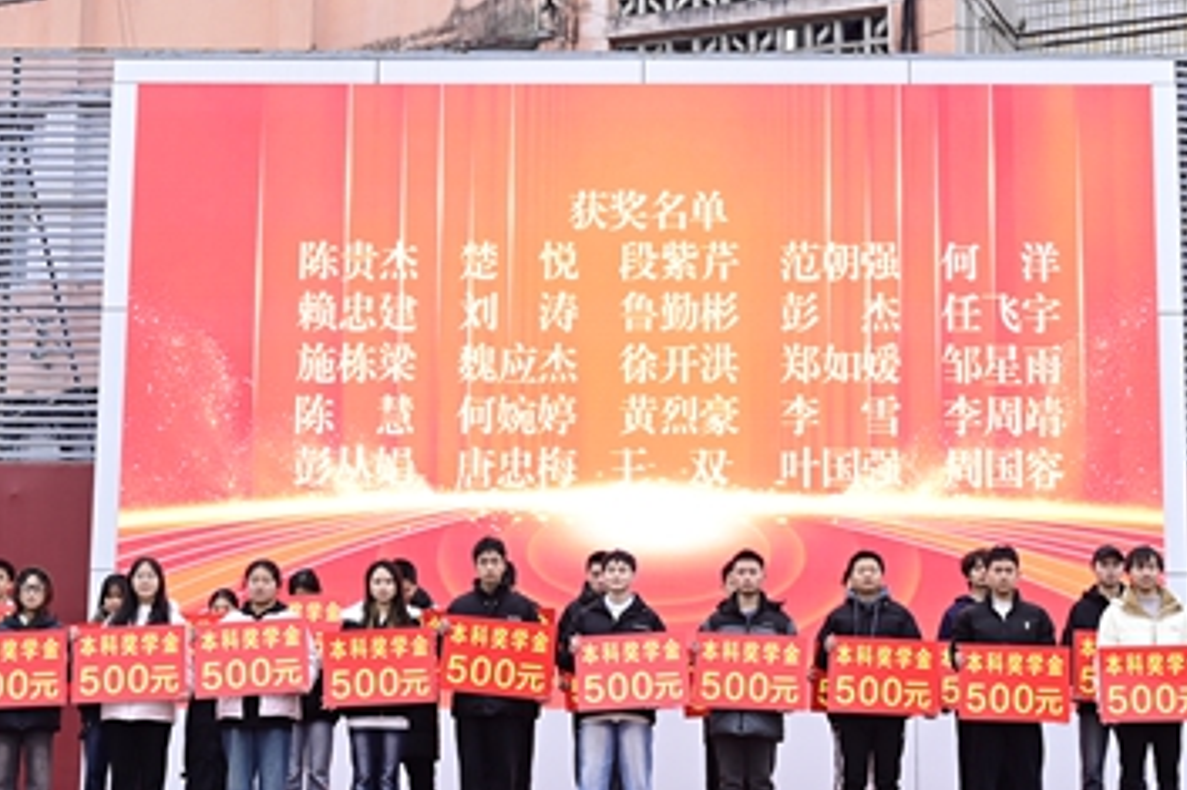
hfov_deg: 30.0
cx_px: 693
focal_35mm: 67
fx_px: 2208
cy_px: 471
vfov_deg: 20.3
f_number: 4.5
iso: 640
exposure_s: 1/200
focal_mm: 37
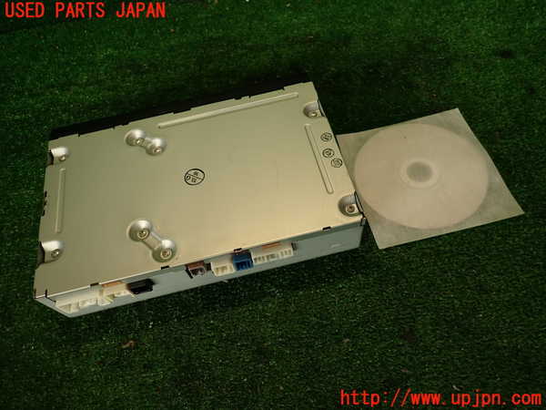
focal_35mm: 25
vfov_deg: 54.9
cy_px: 205
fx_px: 394
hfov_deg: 69.4
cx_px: 273
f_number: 2
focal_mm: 4.5
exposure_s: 1/80
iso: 100
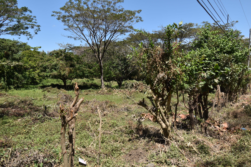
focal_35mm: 30
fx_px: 209
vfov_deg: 43.6
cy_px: 84
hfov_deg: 61.9
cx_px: 126
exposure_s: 1/250
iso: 100
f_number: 8
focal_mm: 20
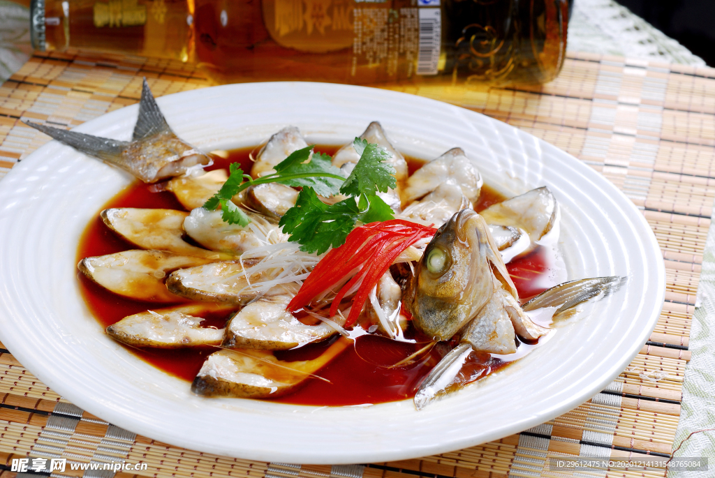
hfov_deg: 22.6
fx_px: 1789
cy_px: 239
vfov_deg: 15.2
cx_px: 358
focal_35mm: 90
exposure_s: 1/200
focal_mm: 60
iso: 100
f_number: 9
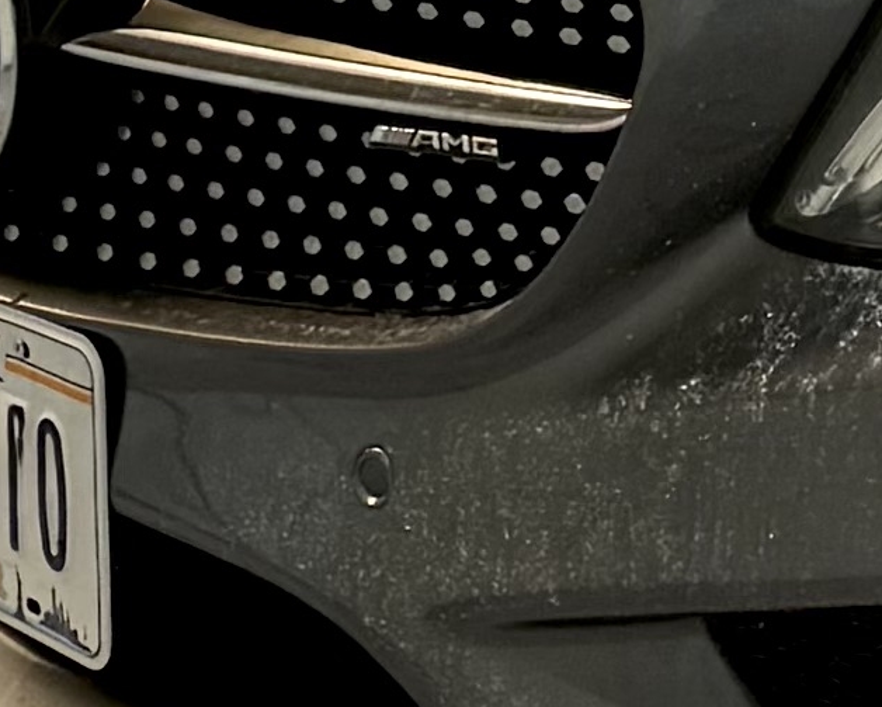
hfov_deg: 8.2
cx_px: 2264
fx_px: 5563
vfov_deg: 6.9
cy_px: -968
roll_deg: +6.2
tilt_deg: -16.4
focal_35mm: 213
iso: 100
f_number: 1.78
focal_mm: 6.76
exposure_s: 1/428
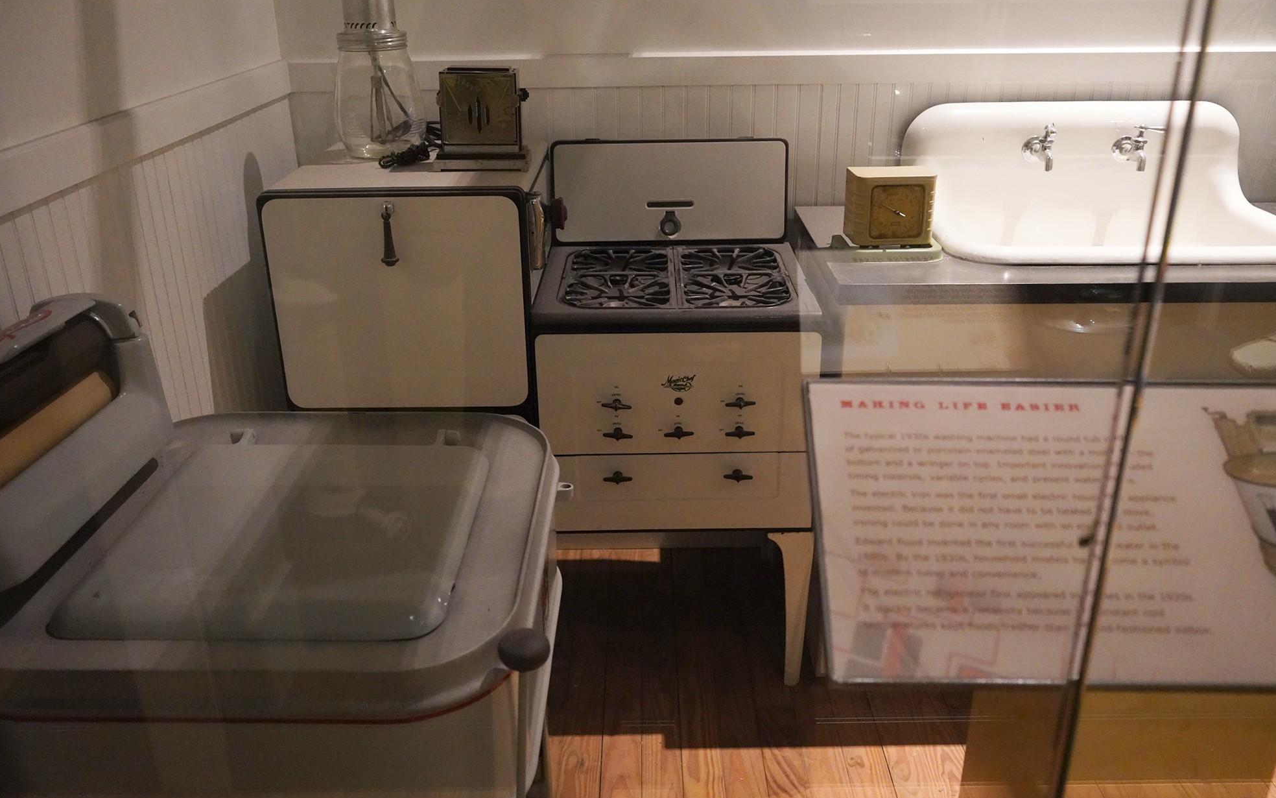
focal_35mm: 29
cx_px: 643
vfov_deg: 43.1
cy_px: 384
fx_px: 1008
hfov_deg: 64.6
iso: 8000
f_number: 4.5
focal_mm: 28
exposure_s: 1/100
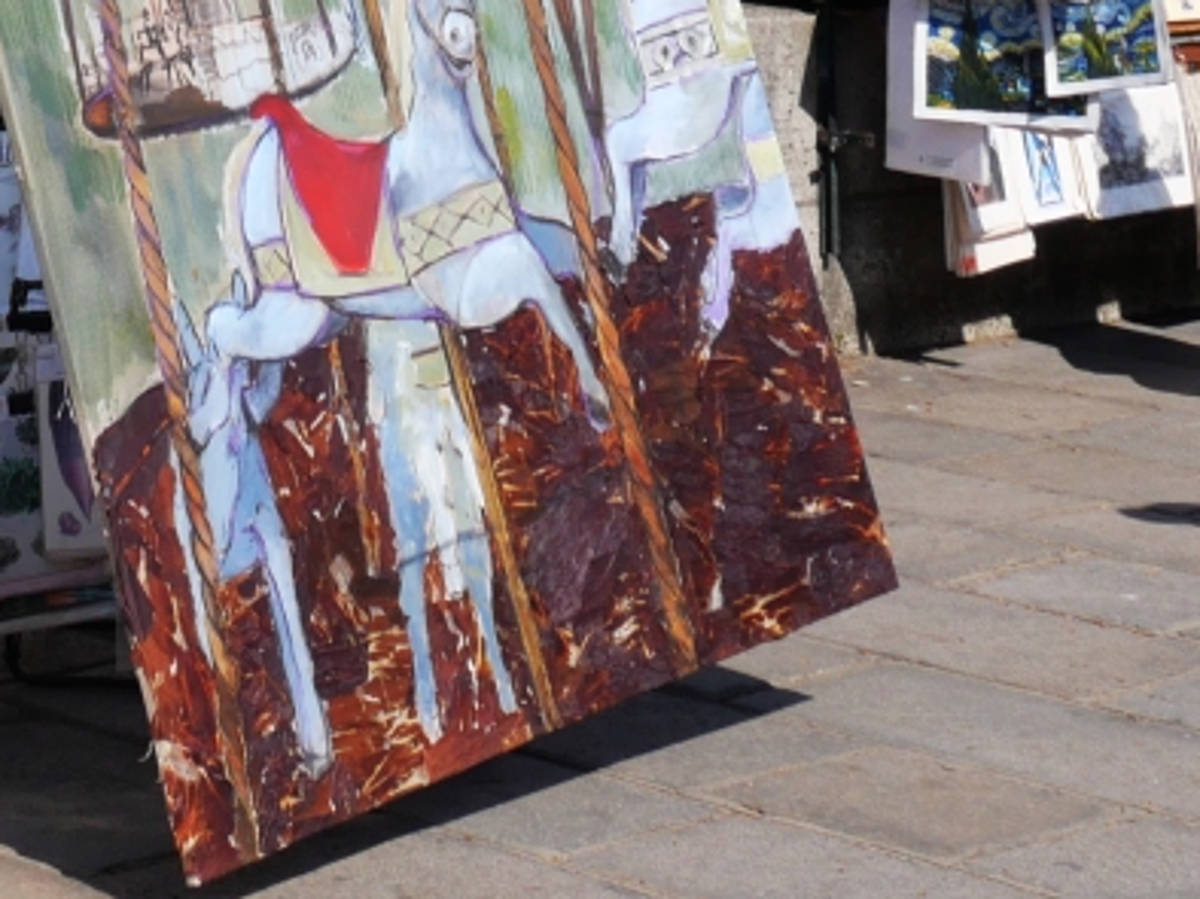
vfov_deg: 10.7
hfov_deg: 15.0
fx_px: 4504
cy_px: -667
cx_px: 155
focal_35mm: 130
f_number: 8
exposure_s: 1/500
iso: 200
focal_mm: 16
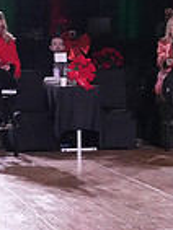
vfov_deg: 10.4
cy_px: 100
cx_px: 338
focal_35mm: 190
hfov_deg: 7.5
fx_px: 1264
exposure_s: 1/320
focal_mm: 32
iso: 5000
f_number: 5.6
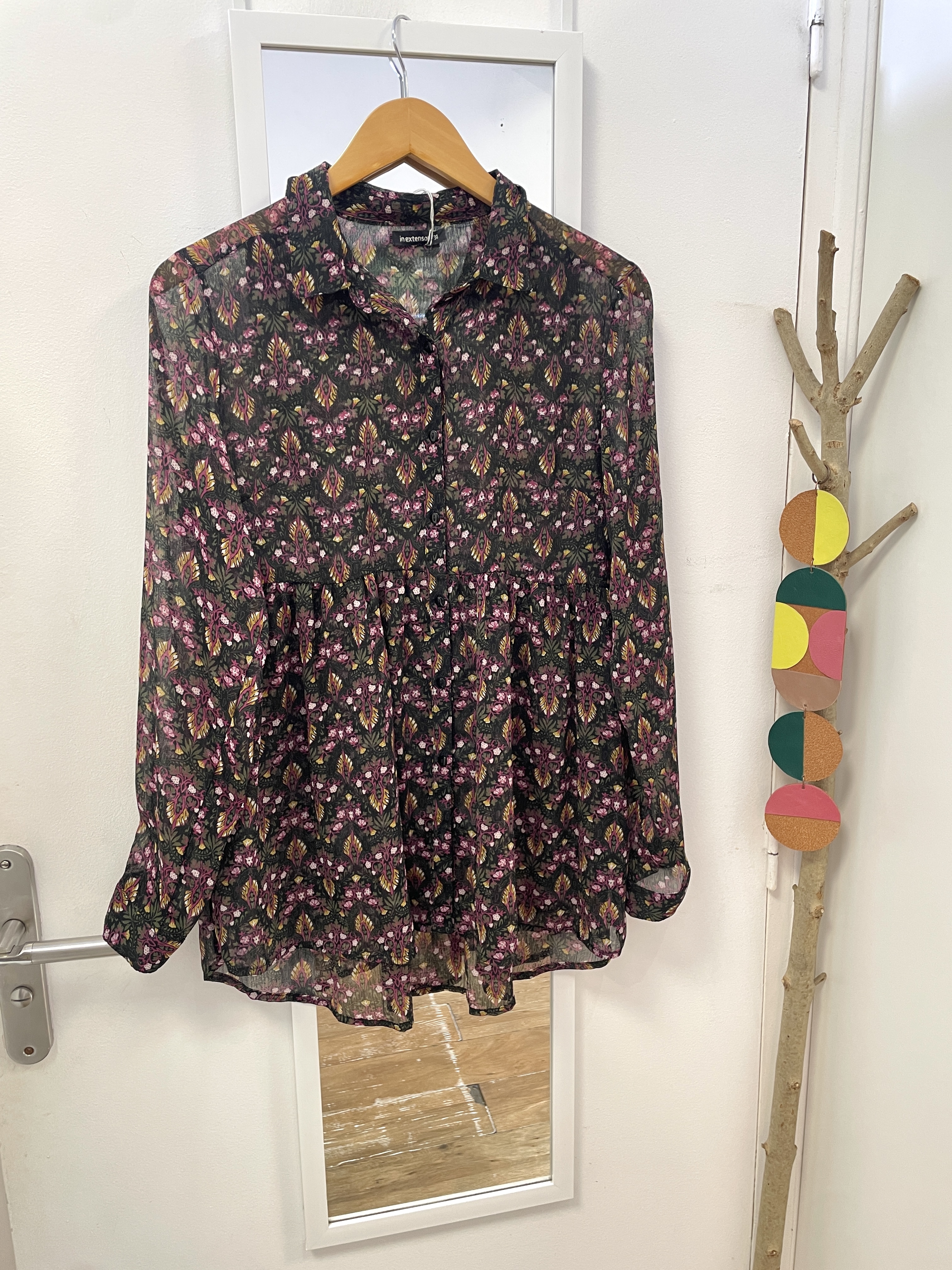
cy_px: 635
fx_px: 953
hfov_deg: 53.1
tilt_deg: -12.5
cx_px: 476
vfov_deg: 67.3
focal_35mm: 26
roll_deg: +1.6
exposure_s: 1/50
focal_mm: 4.2
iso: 64
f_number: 1.6
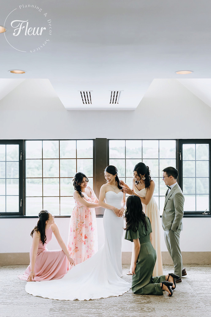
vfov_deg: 39.6
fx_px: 440
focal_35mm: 50
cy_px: 158
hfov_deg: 27.0
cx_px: 106
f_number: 2
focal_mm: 50
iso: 800
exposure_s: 1/500
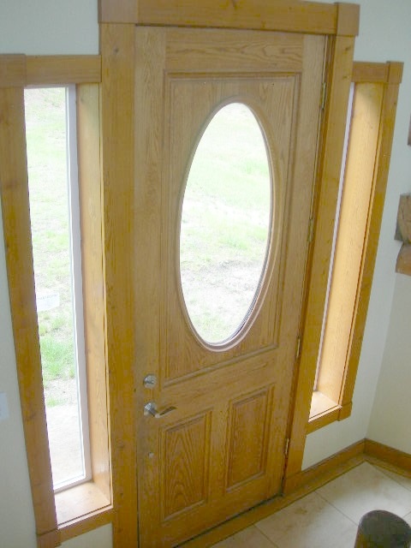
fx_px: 602
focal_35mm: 38
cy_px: 274
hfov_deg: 37.7
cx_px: 206
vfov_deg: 49.0
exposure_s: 1/30
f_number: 2.8
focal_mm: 7.8
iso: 50
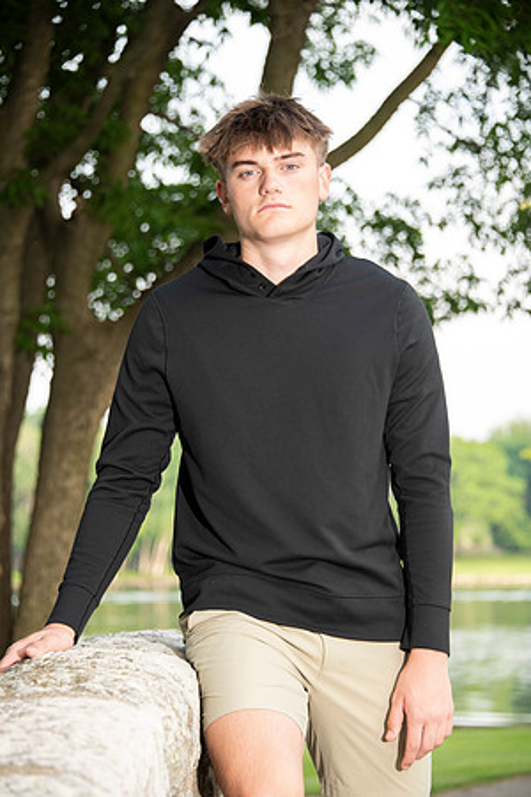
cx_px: 266
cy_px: 398
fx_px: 2699
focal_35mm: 122
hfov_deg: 11.2
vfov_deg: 16.8
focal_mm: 122
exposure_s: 1/160
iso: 500
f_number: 5.6
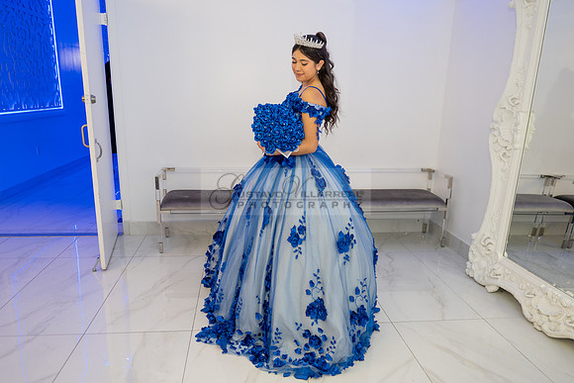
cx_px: 287
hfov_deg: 67.3
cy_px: 216
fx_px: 431
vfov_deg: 47.8
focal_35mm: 27
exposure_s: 1/160
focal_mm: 24
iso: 800
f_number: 2.8
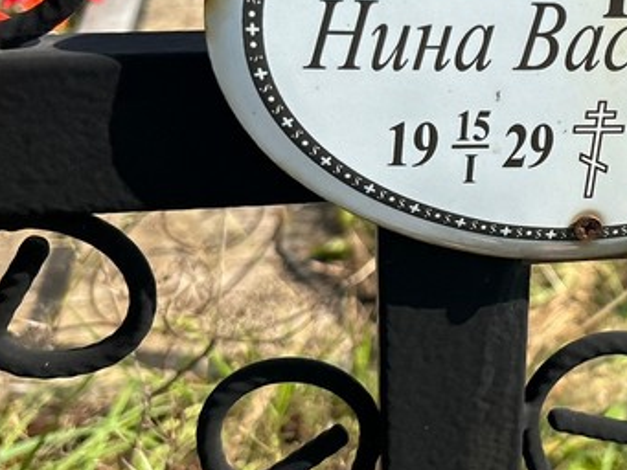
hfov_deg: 30.3
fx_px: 1105
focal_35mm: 61
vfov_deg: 23.8
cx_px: 568
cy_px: 119
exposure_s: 1/2639
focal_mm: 5.96
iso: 50
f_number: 1.6
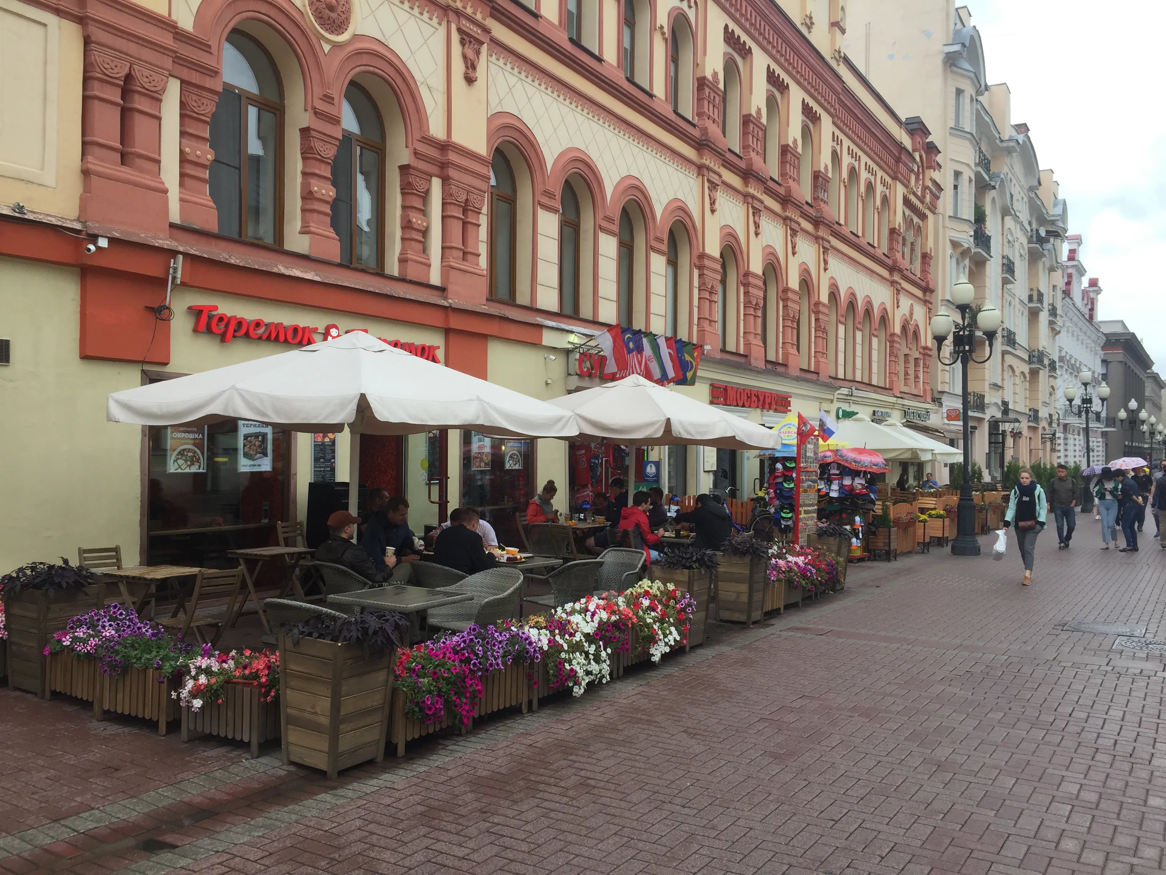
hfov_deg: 61.7
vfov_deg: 48.2
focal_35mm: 29
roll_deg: -2.0
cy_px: 438
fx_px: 977
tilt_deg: -0.5
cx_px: 583
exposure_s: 1/608
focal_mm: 4.15
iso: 32
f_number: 2.2
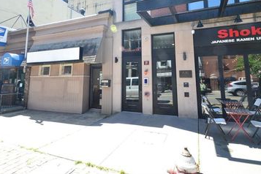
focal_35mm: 21
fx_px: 152
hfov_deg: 81.2
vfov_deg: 57.7
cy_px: 53
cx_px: 128
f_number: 9
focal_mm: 10
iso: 400
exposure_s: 1/100
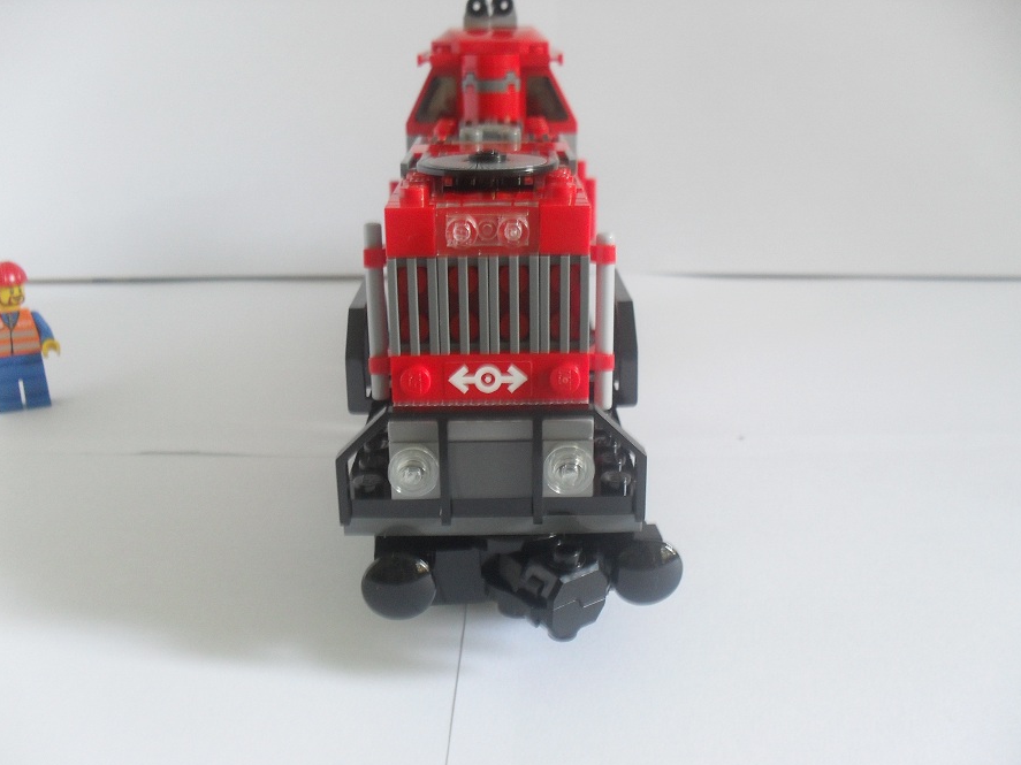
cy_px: 391
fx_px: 1062
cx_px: 520
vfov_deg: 39.6
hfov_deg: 51.4
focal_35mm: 36
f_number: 3.2
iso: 200
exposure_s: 1/6
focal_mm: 6.3
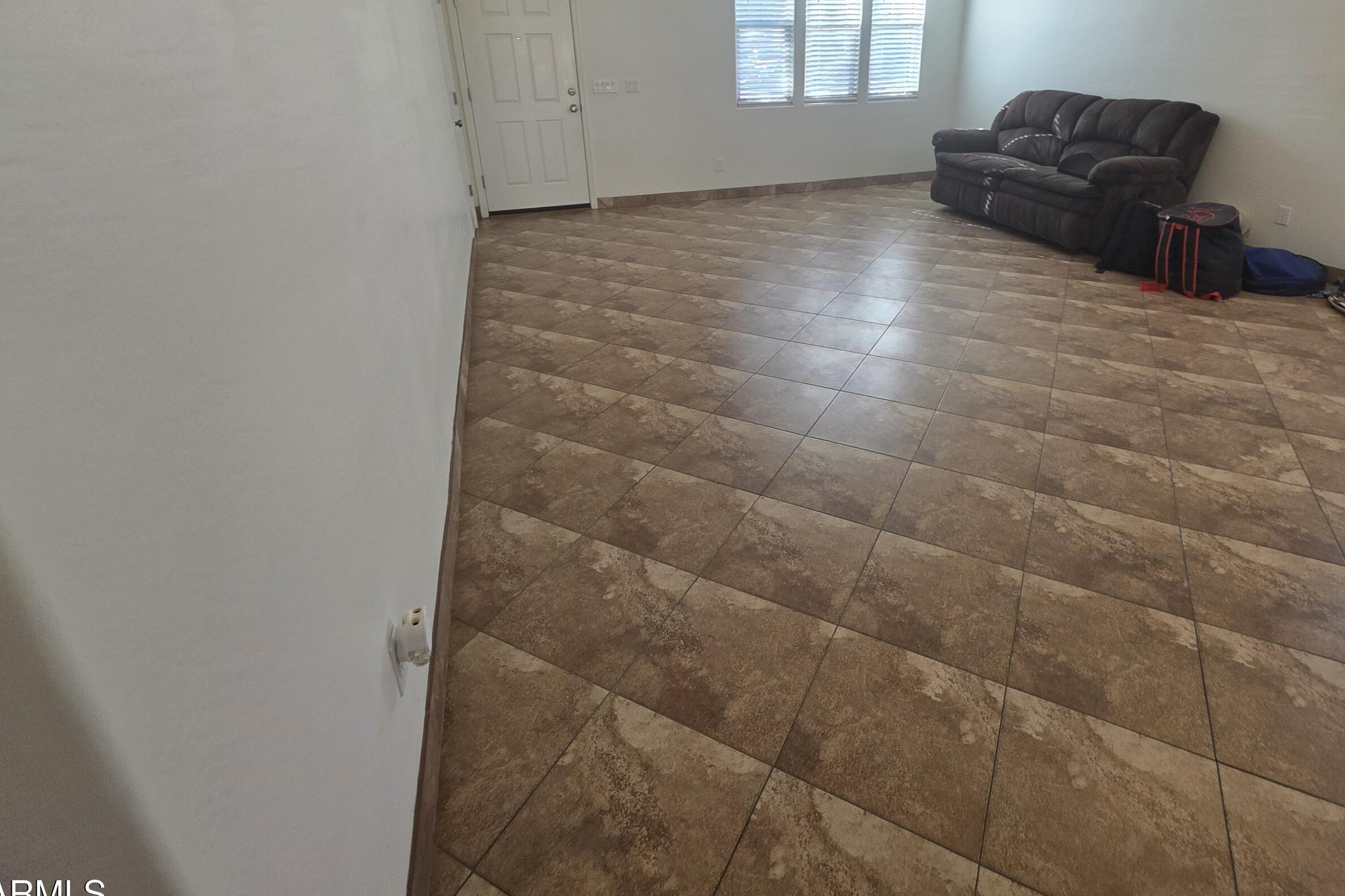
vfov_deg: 69.0
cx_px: 738
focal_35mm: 17
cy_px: 318
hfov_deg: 93.0
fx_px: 635
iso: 80
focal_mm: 2.2
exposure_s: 1/120
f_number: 1.9
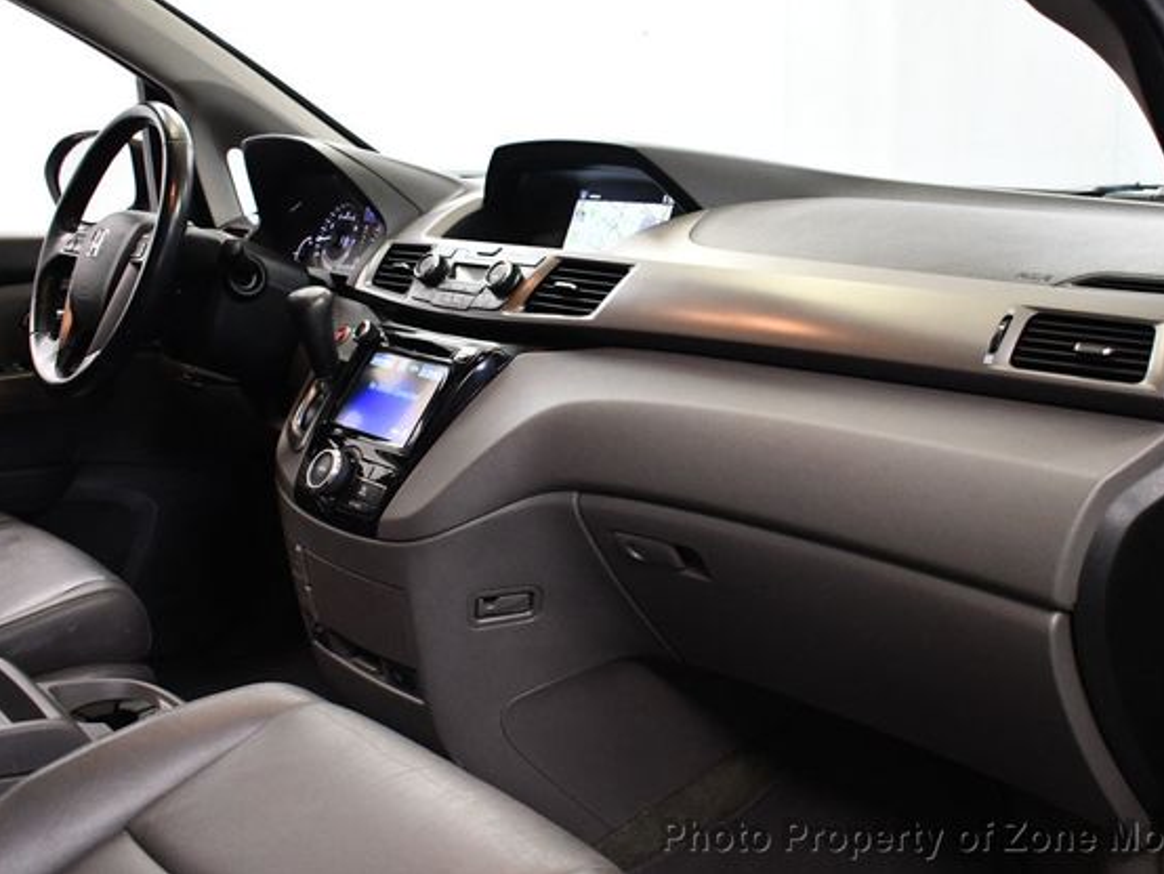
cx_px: 635
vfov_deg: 36.0
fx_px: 1346
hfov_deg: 46.7
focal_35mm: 40
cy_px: 426
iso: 2800
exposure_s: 1/125
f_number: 3.5
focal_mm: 18
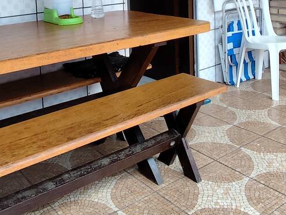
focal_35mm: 46
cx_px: 129
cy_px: 7
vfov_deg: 29.7
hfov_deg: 41.2
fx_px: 380
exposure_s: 1/128
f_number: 2.2
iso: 50
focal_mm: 1.65
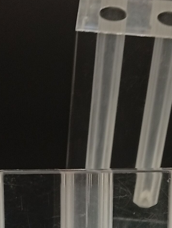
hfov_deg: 12.8
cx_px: 47
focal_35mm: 116
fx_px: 767
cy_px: 383
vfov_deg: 15.1
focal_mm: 3.98
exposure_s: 1/50
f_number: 1.8
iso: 73
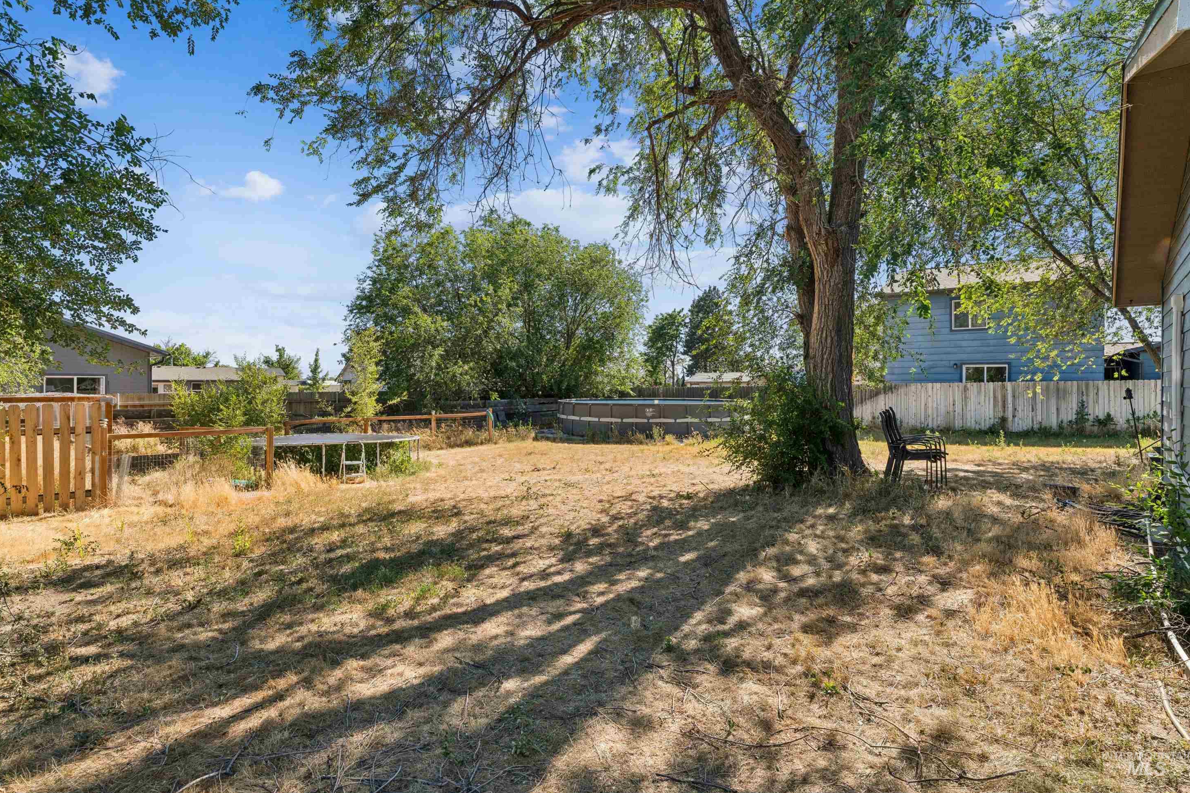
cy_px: 378
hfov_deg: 88.6
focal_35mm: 18
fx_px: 609
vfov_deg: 66.1
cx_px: 566
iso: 400
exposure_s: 1/160
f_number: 13
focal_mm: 17.4
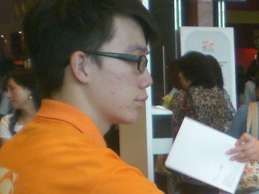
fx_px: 950
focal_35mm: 127
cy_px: 256
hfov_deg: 14.6
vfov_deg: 11.4
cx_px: 366
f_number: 3.1
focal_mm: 6.3
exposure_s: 1/125
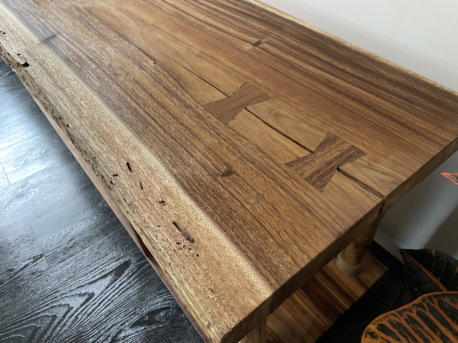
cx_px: 229
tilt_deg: -47.6
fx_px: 344
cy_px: 172
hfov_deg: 67.3
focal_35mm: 26
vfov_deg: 53.1
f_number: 1.6
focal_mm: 4.2
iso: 200
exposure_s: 1/60
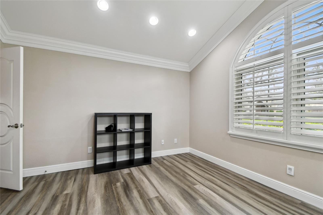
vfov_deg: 77.3
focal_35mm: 15
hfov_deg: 100.4
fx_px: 135
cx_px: 162
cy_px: 108
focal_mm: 10
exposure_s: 1/10
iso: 100
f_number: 7.1
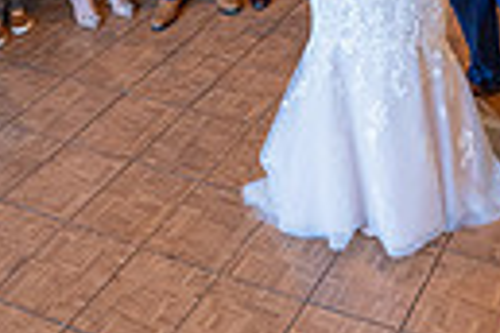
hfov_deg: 29.7
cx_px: 500
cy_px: -358
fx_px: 875
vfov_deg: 16.1
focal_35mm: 63
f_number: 2.8
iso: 800
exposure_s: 1/100
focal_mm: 14
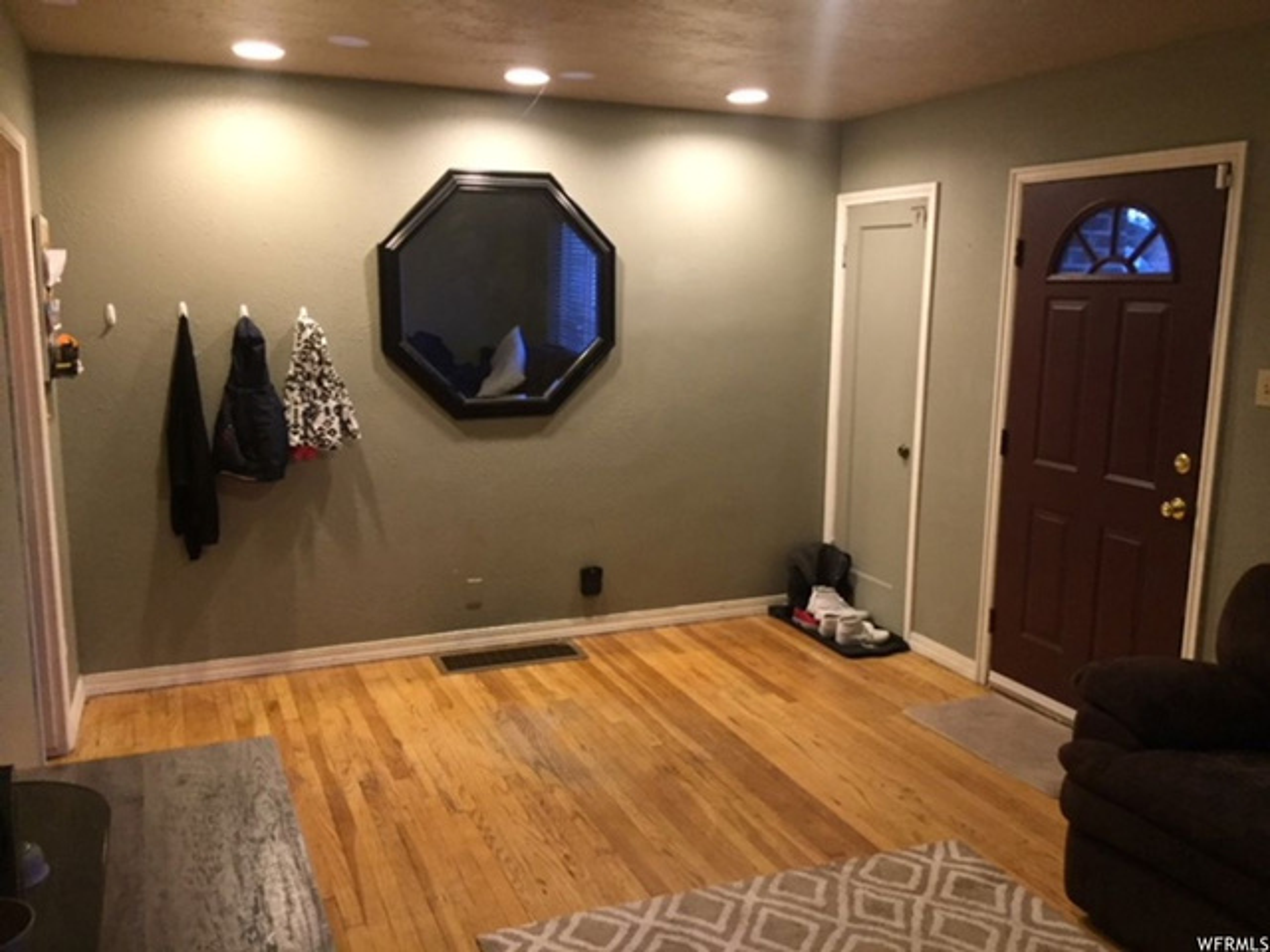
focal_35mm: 29
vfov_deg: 48.2
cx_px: 635
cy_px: 476
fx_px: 1064
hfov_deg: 61.7
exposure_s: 1/30
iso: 250
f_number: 2.2
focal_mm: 4.15
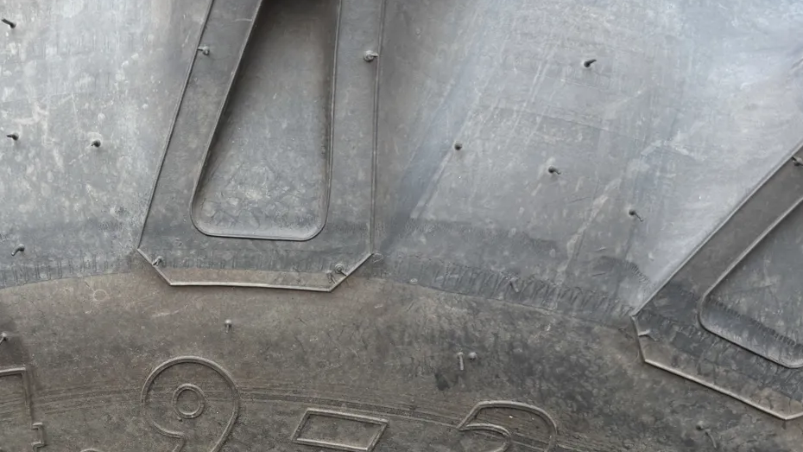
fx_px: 958
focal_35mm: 45
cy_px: 390
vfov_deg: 25.8
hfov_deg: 43.7
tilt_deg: -25.1
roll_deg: -2.4
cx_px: 180
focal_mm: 6.76
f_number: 1.78
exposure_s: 1/1653
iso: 80
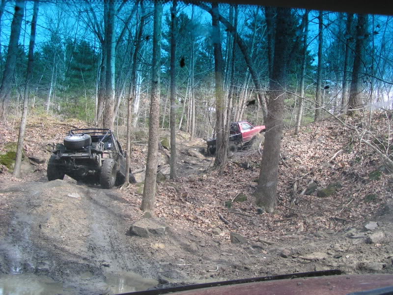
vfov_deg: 37.7
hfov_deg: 49.0
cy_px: 148
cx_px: 196
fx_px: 431
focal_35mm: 38
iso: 50
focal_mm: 5.8
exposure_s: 1/60
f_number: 5.6
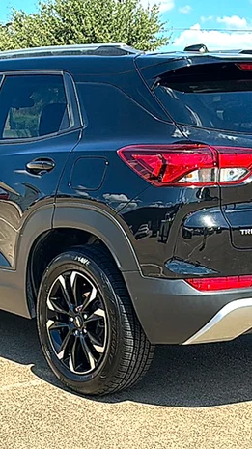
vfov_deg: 32.8
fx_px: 762
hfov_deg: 18.8
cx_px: 115
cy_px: 219
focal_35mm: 64
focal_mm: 6.86
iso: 80
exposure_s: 1/3268
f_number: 1.78
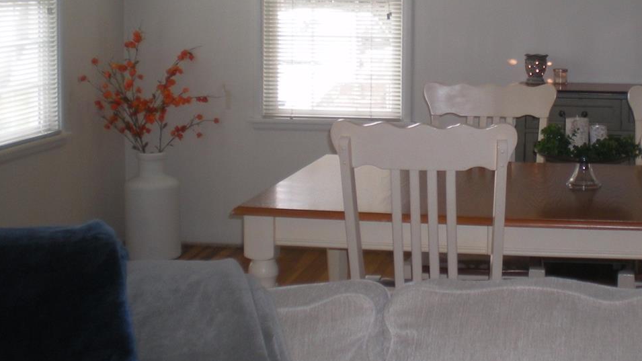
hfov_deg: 31.6
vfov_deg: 18.3
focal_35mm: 65
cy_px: 49
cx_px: 500
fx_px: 1106
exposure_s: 1/30
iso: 77
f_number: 3.1
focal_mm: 6.3
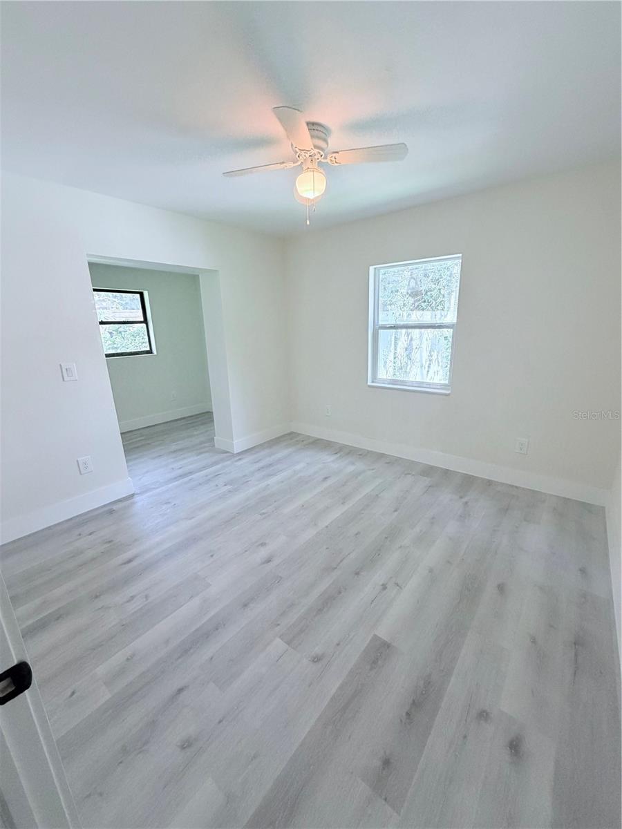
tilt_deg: -15.4
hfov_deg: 85.7
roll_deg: +1.8
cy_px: 414
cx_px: 311
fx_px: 335
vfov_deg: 102.1
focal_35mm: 14
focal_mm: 2.22
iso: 320
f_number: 2.2
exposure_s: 1/116
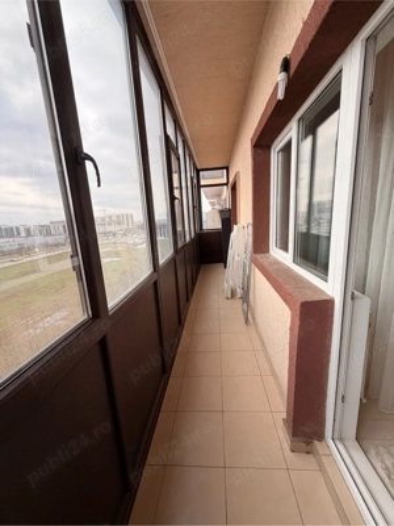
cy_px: 263
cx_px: 197
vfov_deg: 102.1
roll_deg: +3.2
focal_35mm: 14
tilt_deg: -11.0
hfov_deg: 85.7
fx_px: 212
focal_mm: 2.22
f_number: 2.2
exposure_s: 1/121
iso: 50
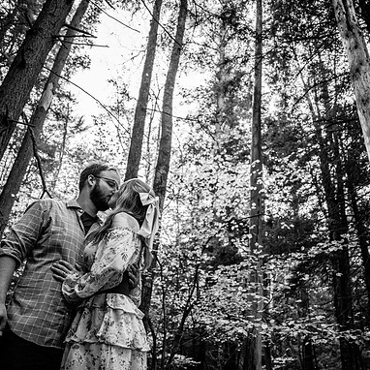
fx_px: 375
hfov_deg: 52.3
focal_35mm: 31
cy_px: 185
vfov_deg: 52.5
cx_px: 215
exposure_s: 1/2500
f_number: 2.8
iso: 2000
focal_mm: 24
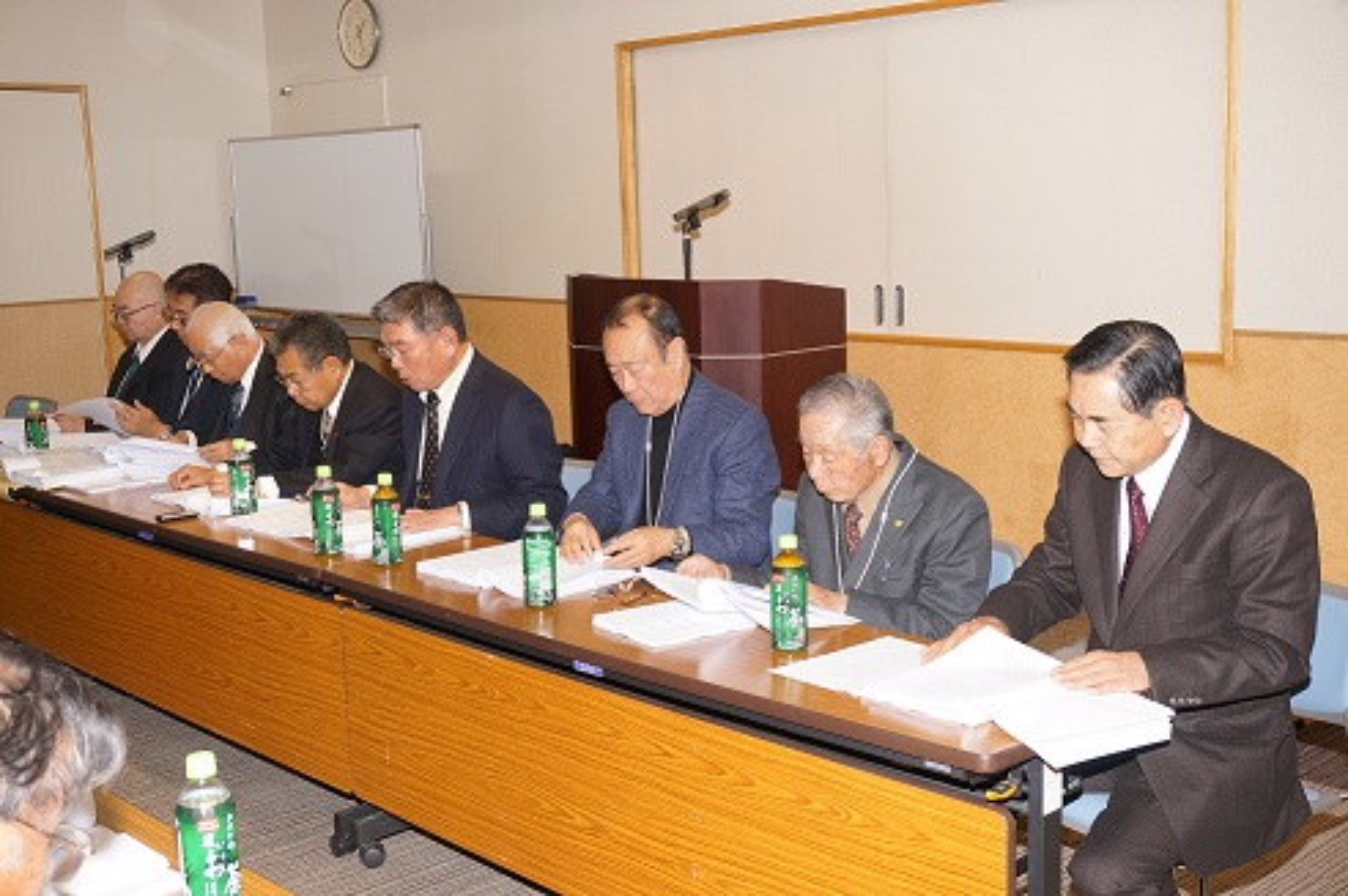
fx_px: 1571
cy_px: 448
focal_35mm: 42
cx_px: 674
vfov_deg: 31.8
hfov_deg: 46.4
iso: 400
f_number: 5.6
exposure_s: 1/80
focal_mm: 28
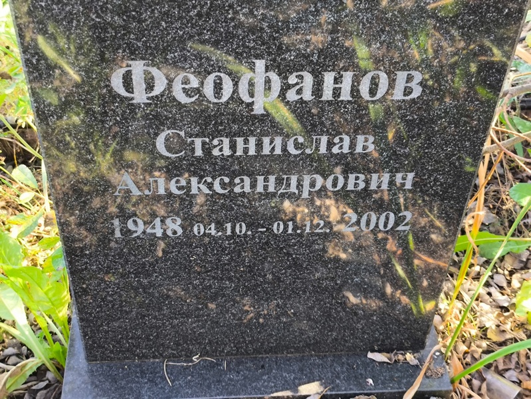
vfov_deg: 29.1
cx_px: 266
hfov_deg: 38.2
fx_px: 767
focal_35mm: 50
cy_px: 200
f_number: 1.7
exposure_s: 1/60
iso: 125
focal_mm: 4.71
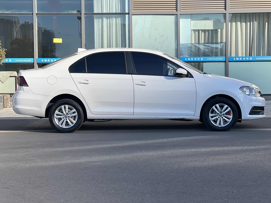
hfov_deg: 25.3
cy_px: 102
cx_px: 136
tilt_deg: -0.9
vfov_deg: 19.1
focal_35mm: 77
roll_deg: +1.3
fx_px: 603
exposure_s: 1/471
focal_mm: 9
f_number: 2.8
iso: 32
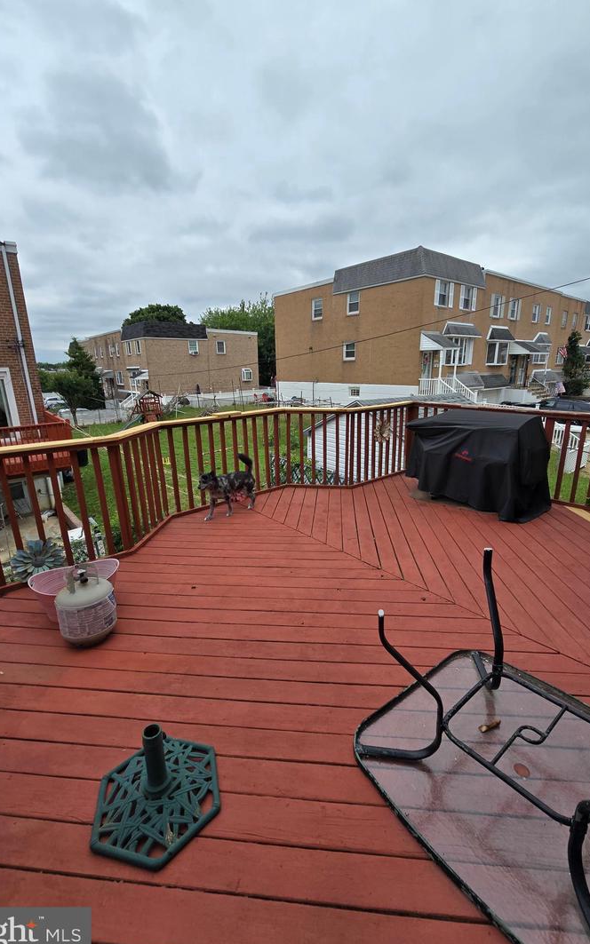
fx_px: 360
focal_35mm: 14
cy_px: 479
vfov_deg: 105.3
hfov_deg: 78.6
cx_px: 295
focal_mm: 2.2
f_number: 2.2
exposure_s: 1/1457
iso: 50
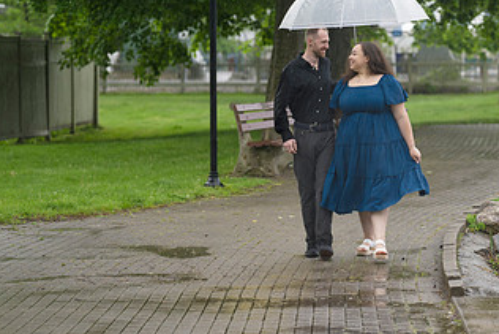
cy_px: 63
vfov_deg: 8.8
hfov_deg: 13.1
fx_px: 2163
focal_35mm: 156
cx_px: 426
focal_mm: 85
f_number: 2.2
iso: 160
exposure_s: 1/100
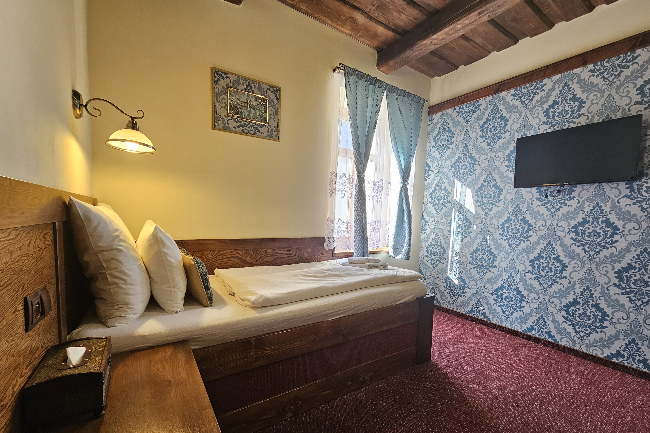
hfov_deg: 104.3
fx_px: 253
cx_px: 325
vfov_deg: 81.0
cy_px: 236
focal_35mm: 14
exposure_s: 1/50
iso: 100
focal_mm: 2.2
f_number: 2.2
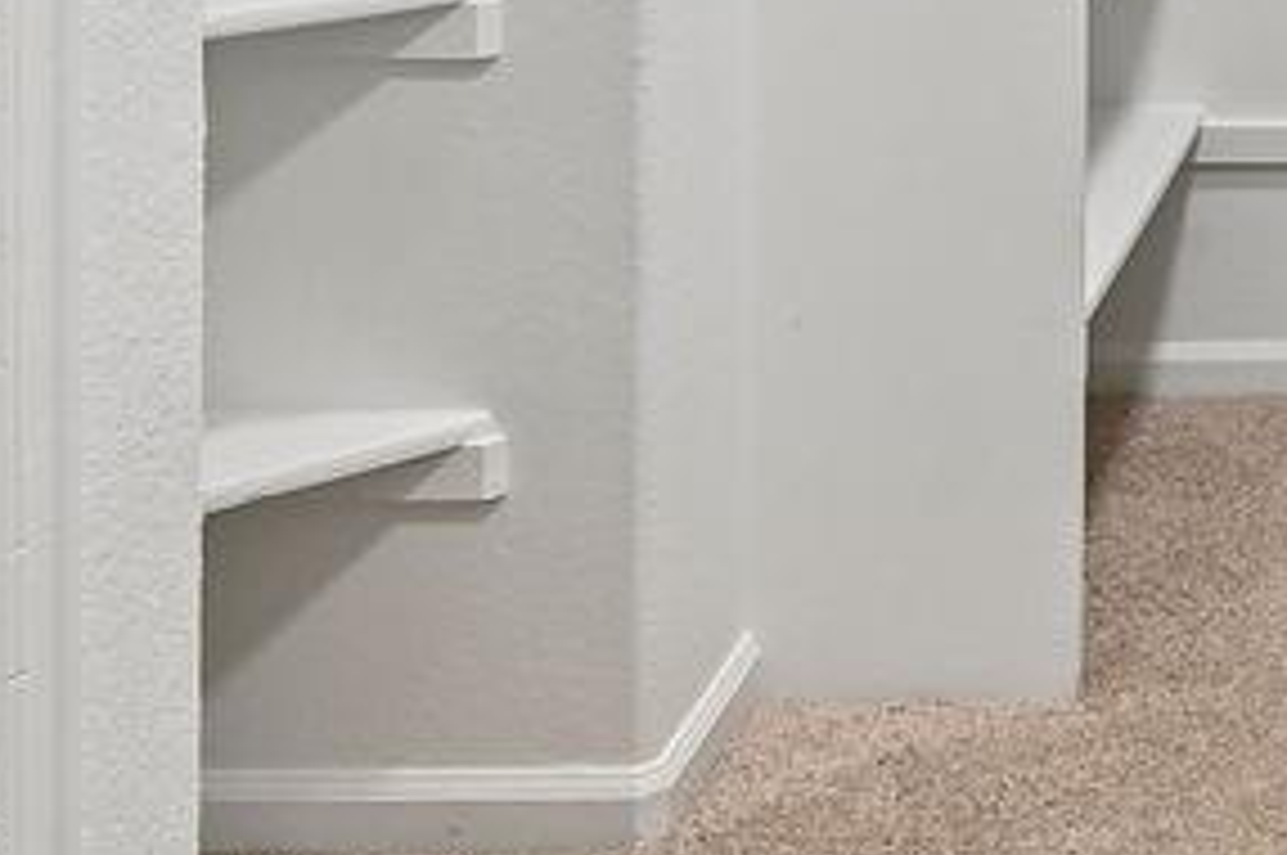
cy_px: -398
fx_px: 2492
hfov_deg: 25.4
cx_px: 1629
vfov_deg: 17.6
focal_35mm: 70
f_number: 10
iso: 400
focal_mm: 19.5
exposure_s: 1/25
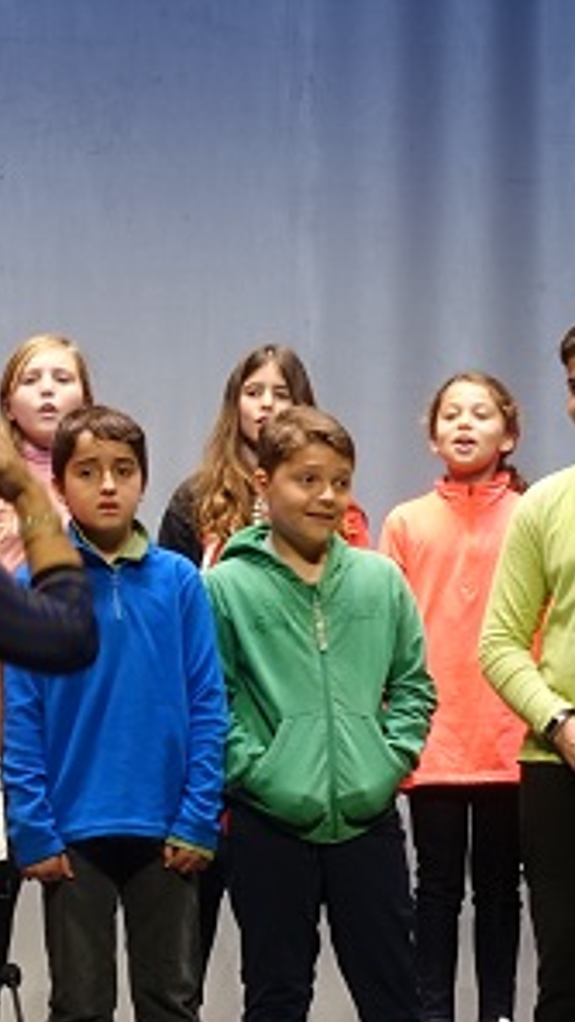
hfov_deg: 6.6
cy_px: 774
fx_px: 4989
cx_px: -52
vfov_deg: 11.7
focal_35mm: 184
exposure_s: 1/60
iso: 250
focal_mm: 21.39
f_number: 2.8
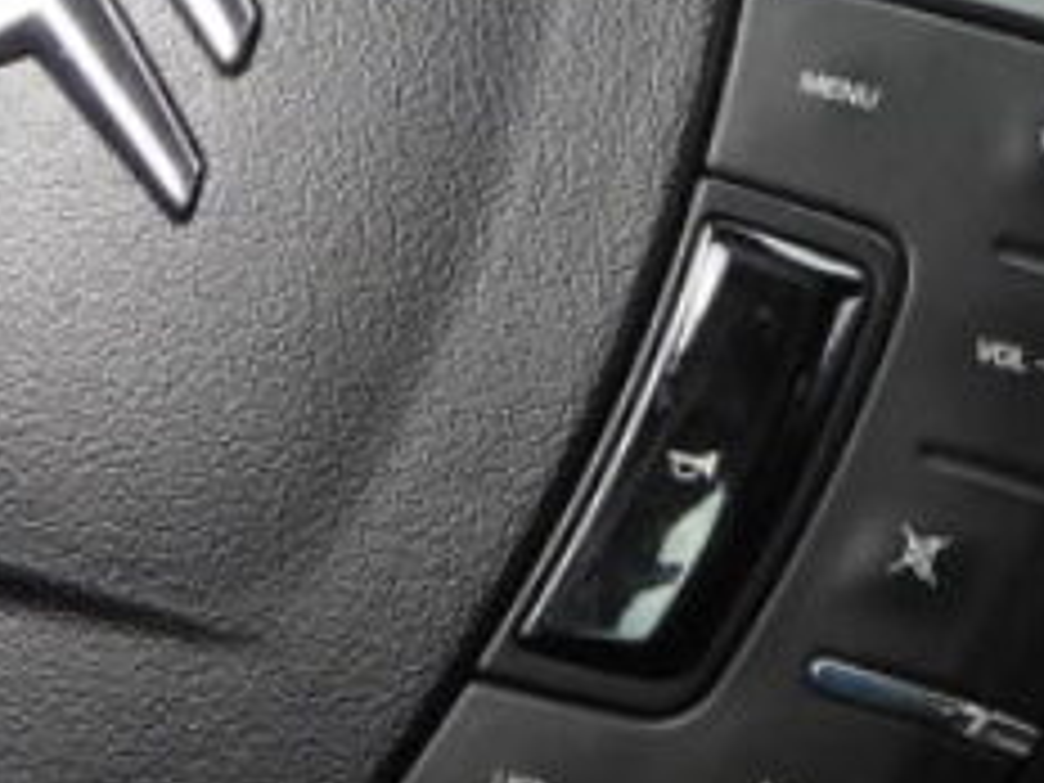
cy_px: 356
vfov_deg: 3.2
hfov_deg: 4.3
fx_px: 13873
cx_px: 567
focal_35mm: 460
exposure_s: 1/125
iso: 100
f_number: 3.5
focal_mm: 13.5
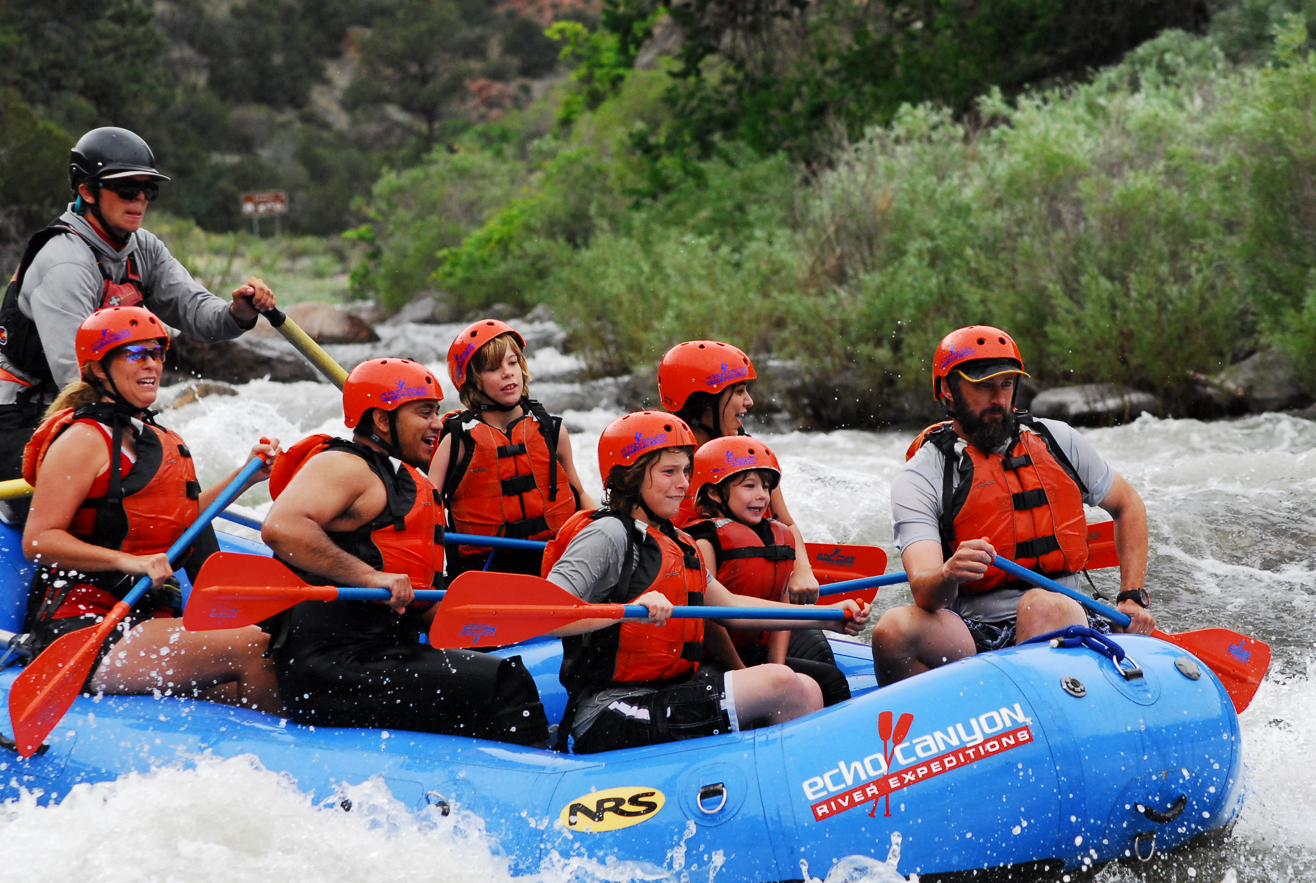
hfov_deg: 13.0
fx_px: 5769
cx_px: 658
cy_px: 442
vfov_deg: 8.8
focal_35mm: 158
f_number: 6.3
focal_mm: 105
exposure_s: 1/1600
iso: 1000
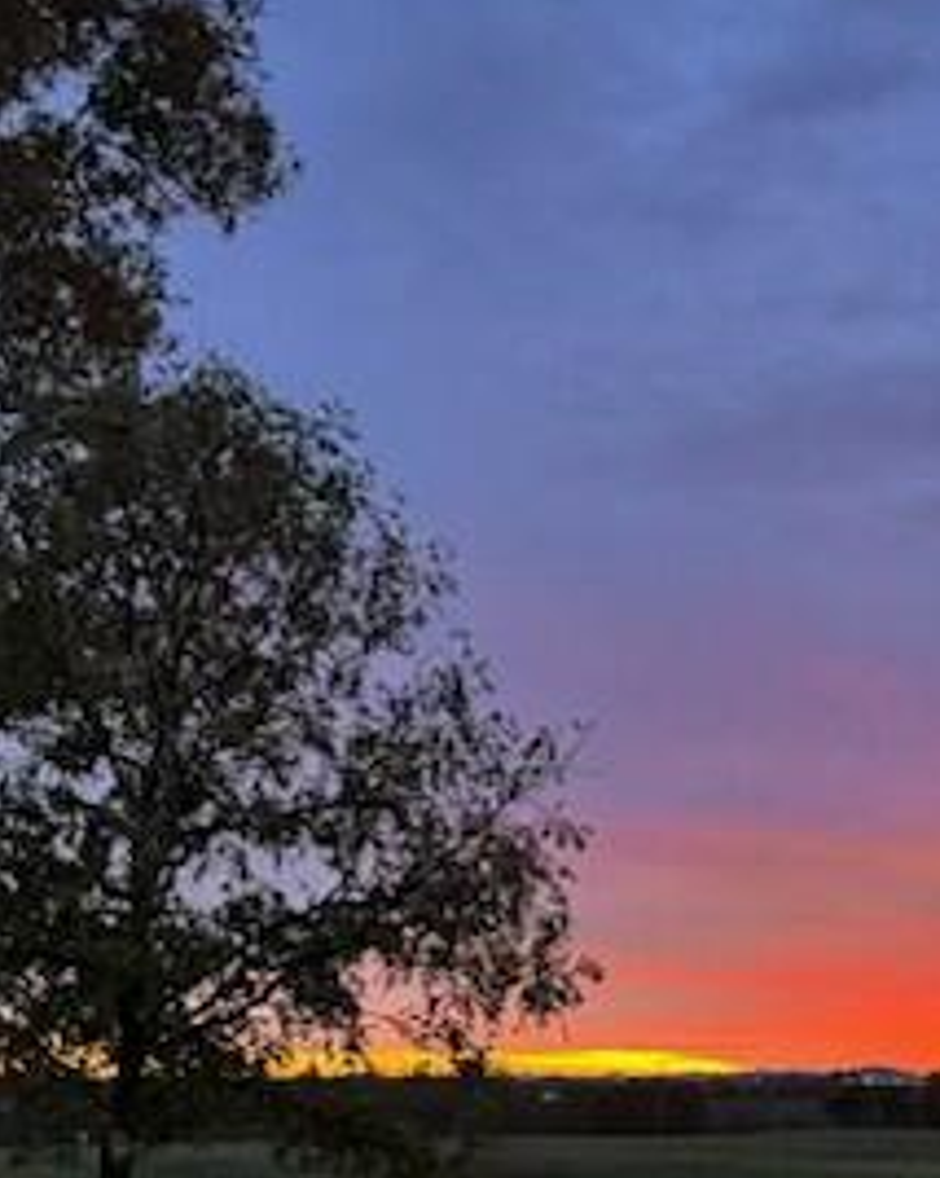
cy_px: 760
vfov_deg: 33.4
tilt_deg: +9.6
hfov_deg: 25.2
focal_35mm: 56
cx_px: 1037
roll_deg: -1.0
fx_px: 1950
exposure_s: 1/60
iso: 400
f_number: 1.78
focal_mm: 6.76
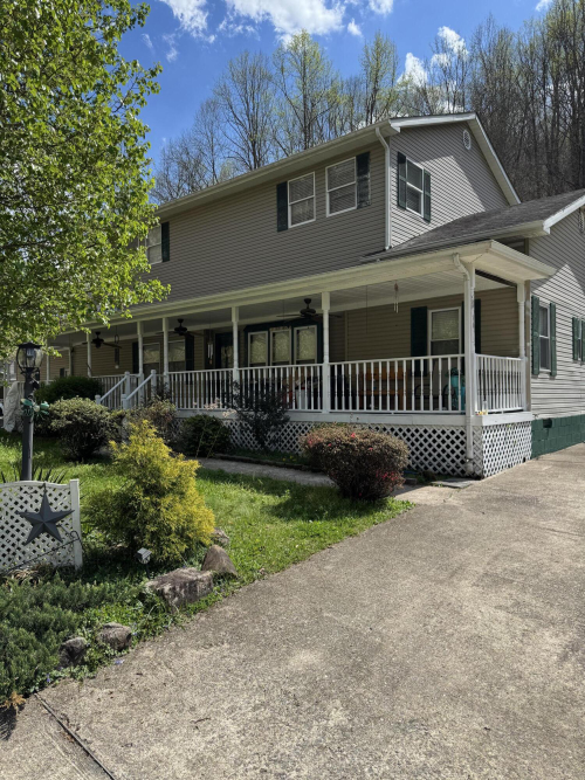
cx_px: 292
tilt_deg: -0.3
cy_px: 390
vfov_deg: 71.6
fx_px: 541
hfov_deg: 56.8
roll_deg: +0.9
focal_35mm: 24
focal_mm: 6.76
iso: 80
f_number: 1.78
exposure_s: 1/3247
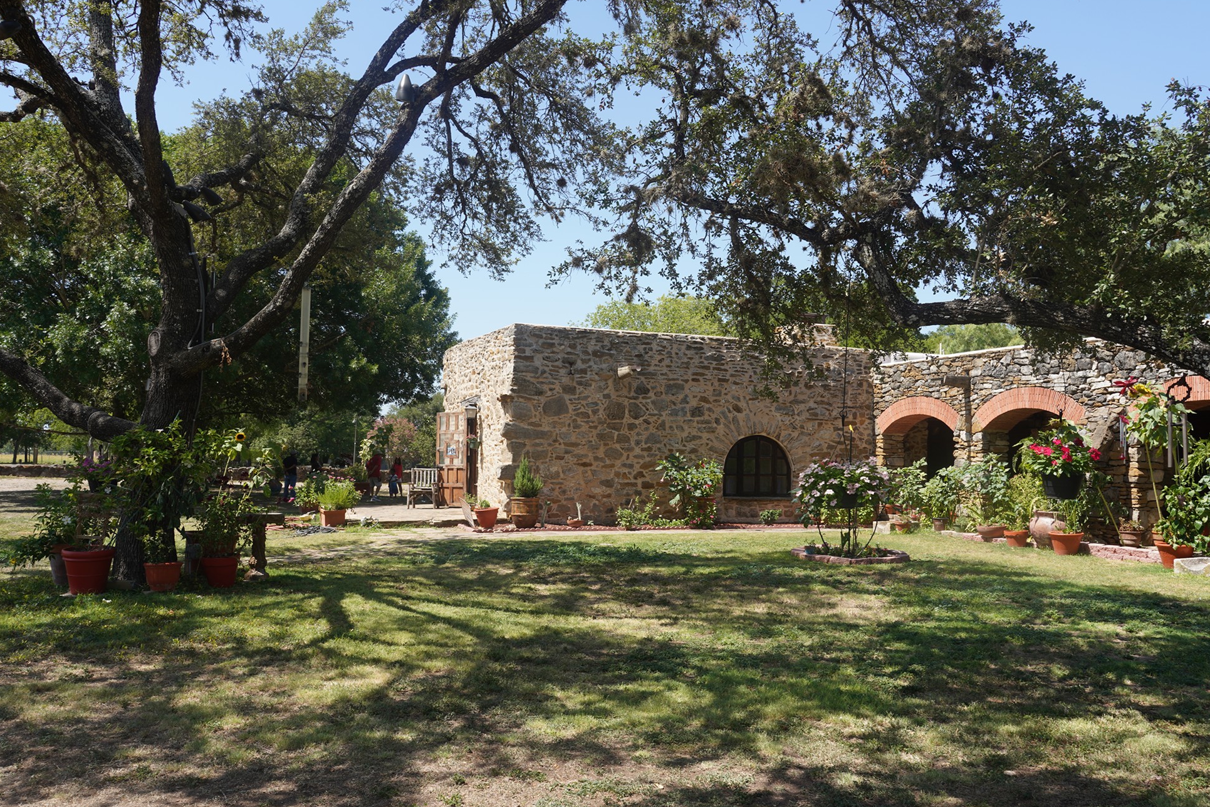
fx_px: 975
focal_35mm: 29
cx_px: 625
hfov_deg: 63.6
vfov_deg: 45.0
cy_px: 409
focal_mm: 28
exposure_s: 1/100
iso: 100
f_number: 10
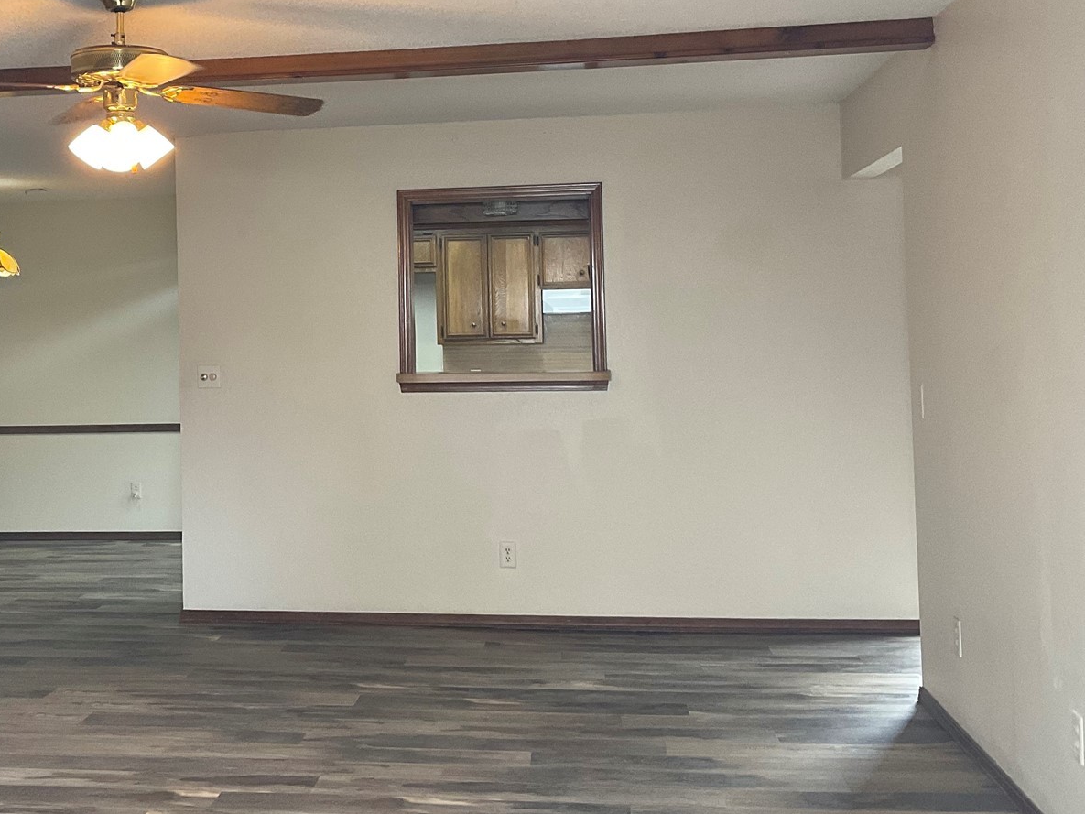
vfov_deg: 30.7
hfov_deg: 39.8
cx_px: 345
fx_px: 1473
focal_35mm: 47
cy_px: 274
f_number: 1.8
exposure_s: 1/60
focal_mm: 3
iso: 80
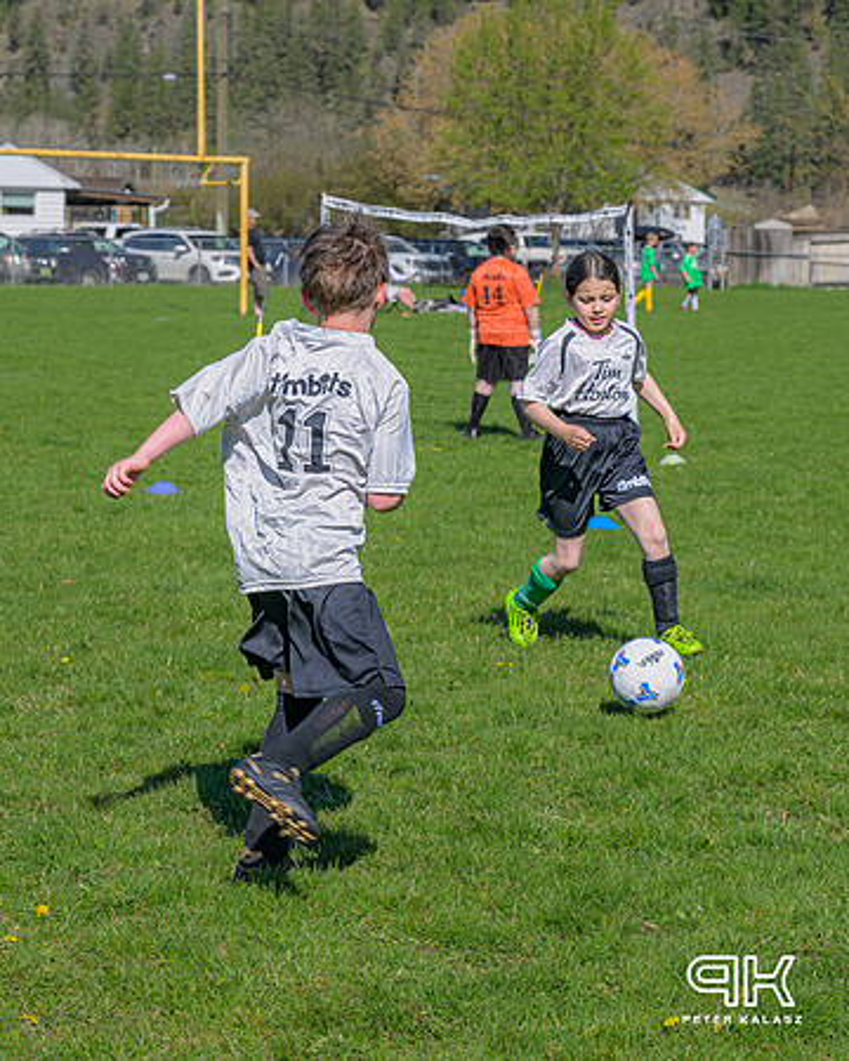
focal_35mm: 96
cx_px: 504
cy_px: 430
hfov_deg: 16.1
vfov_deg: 20.0
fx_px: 3008
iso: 220
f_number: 7.1
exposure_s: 1/500
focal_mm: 57
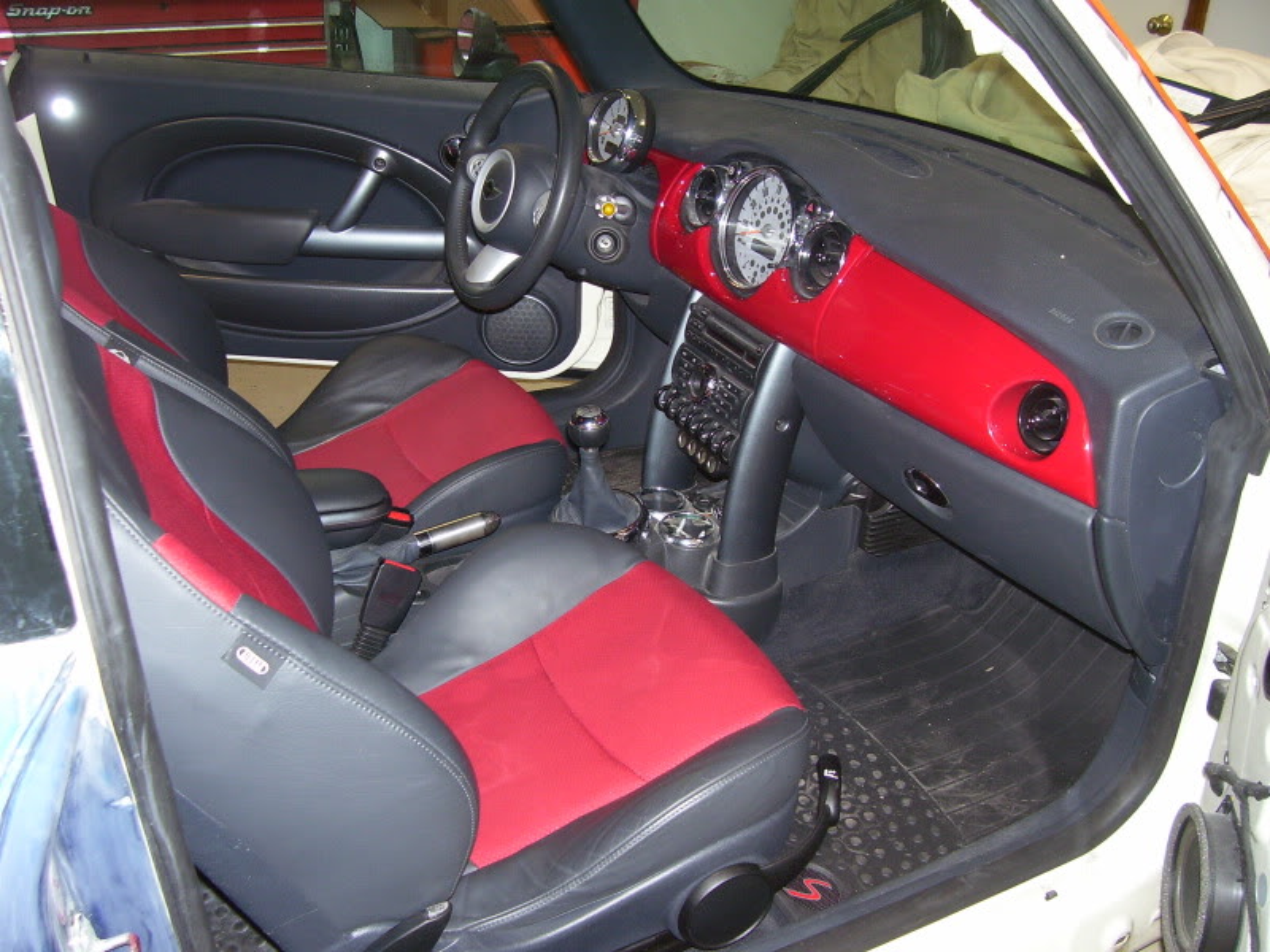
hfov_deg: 54.0
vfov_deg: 41.8
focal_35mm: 34
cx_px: 635
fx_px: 1247
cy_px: 476
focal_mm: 5.6
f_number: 2.7
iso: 125
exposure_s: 1/60
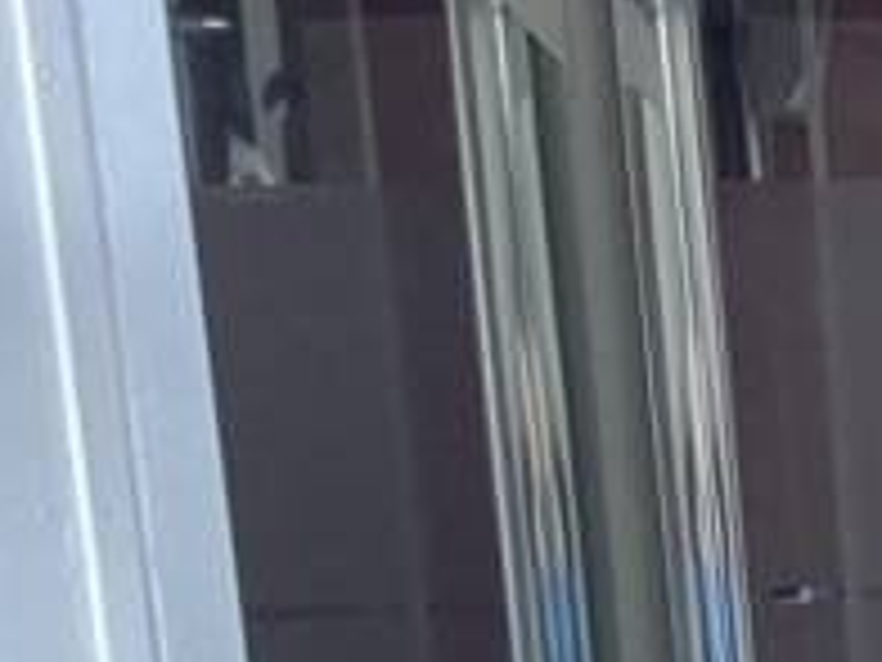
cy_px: 946
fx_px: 2701
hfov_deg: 16.3
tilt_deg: -10.0
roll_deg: +1.9
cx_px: 1462
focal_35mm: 106
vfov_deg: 13.3
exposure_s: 1/60
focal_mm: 4.2
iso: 200
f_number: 1.6
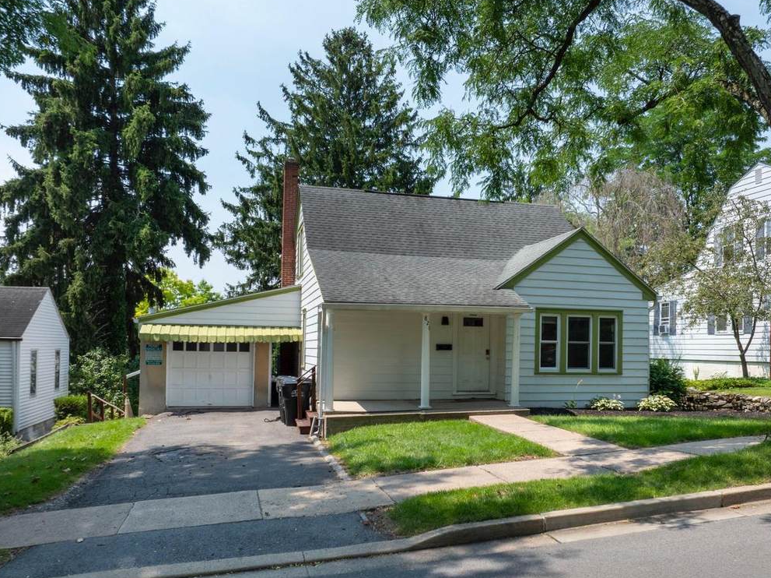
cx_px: 440
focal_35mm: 31
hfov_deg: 58.1
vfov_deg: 45.2
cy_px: 337
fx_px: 690
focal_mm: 12.29
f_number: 7.1
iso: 100
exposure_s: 1/240
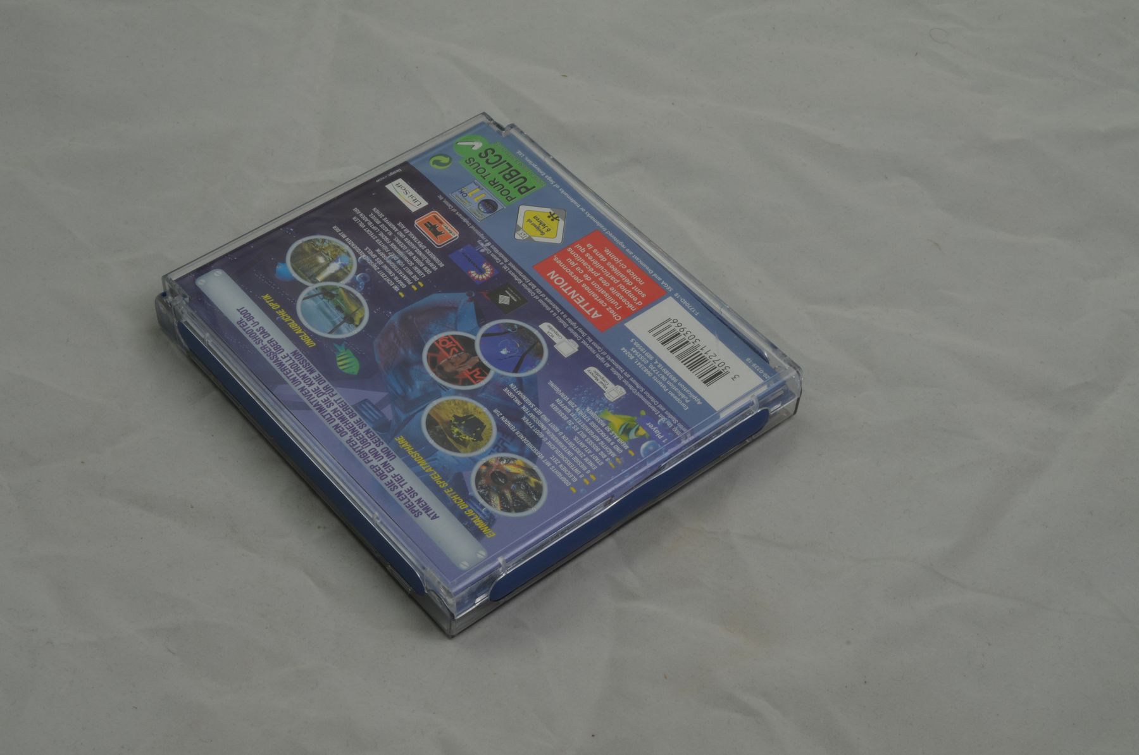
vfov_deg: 22.5
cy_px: 378
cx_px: 570
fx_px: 1895
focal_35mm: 60
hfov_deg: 33.5
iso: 100
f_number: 20
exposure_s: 1/3
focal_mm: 40
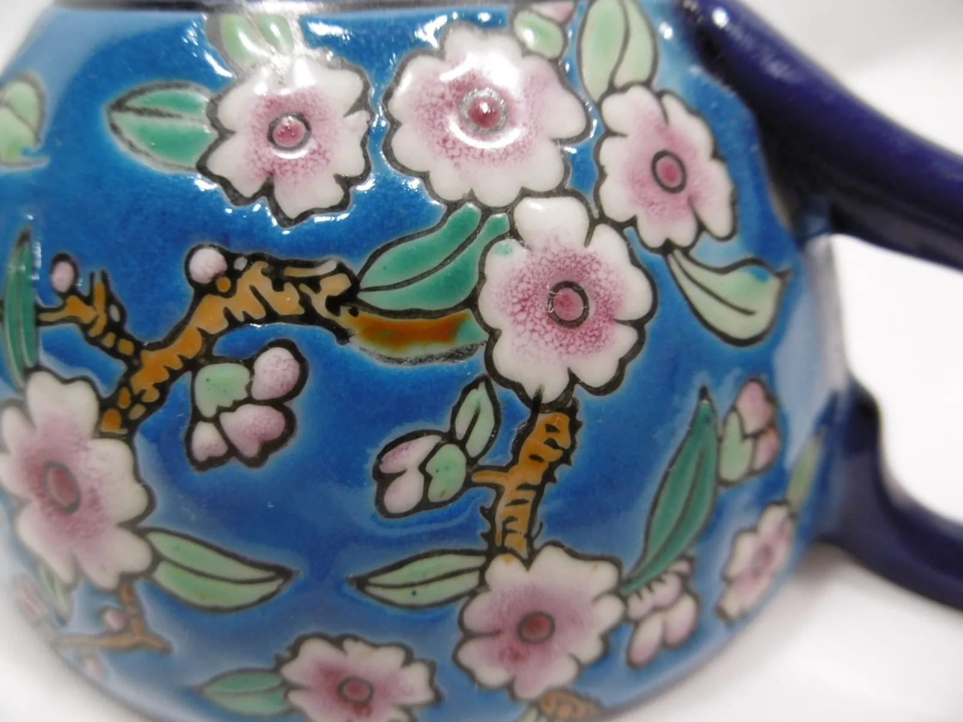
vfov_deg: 56.8
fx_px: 668
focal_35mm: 24
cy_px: 361
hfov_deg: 71.6
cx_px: 482
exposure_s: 1/13
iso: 100
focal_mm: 4.3
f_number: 3.1
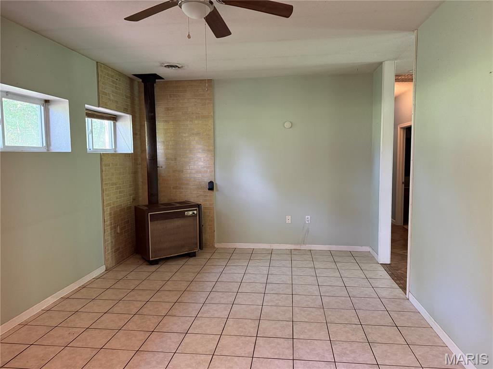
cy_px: 184
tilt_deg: -5.7
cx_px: 246
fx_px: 342
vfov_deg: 56.8
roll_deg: +0.3
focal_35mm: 24
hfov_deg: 71.6
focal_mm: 6.76
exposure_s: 1/60
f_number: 1.78
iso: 400
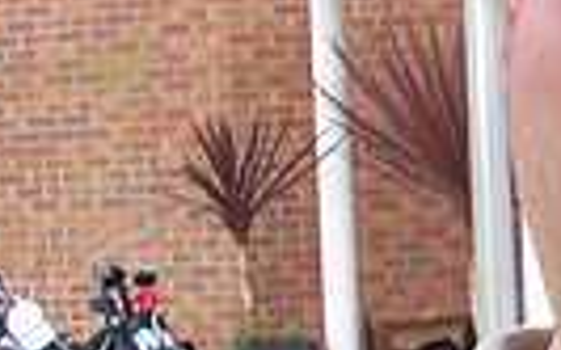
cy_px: 268
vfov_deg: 7.7
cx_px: 823
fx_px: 2613
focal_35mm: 171
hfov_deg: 11.8
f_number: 2.8
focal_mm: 6.2
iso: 80
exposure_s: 1/79.8
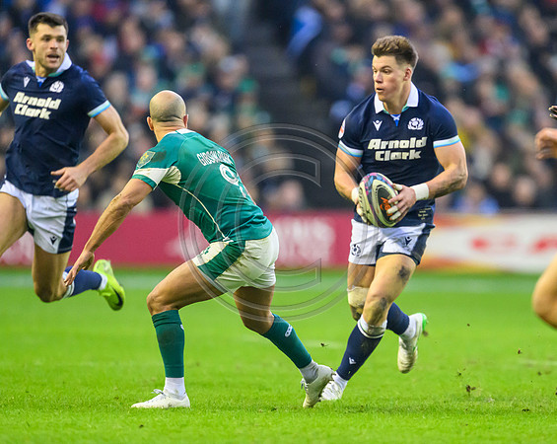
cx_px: 418
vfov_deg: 1.9
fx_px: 13127
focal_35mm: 798
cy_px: 272
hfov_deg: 2.4
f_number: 4
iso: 8000
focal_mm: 560
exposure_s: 1/1250
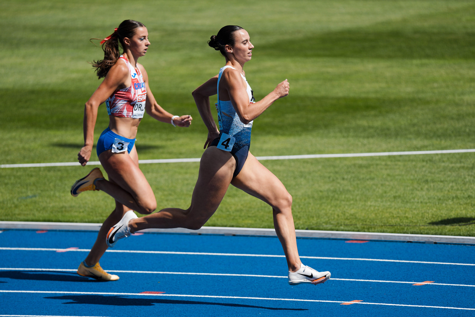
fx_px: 5277
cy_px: 158
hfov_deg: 5.2
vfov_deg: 3.4
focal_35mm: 400
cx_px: 238
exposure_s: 1/1600
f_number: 4.5
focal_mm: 400
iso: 200
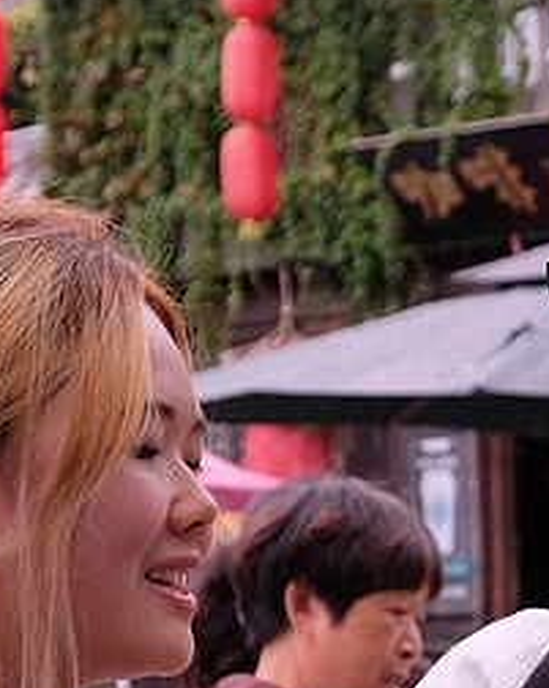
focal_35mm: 214
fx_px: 4354
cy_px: 692
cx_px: 538
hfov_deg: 7.2
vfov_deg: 9.0
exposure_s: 1/150
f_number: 5.6
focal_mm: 37.4
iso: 400
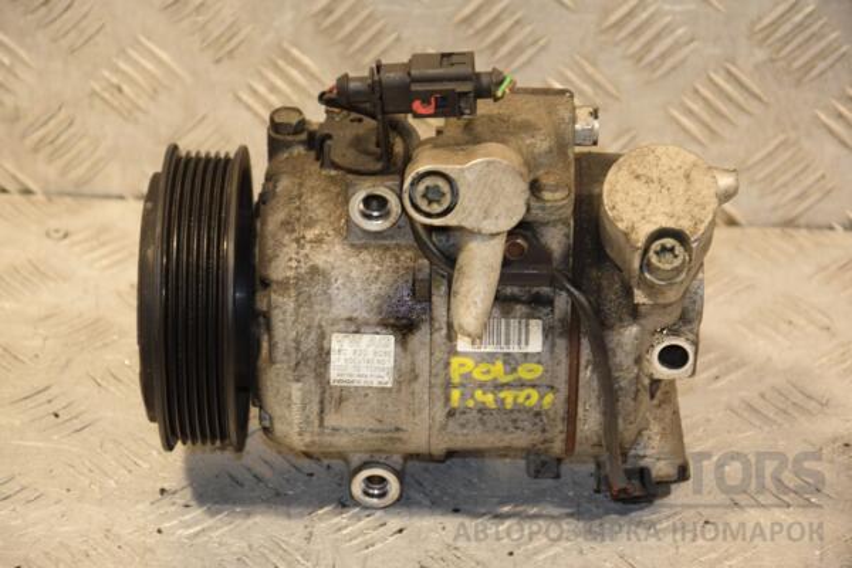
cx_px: 426
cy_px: 284
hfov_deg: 14.9
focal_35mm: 138
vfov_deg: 9.9
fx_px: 3266
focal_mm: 92
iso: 800
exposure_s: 1/125
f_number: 5.6
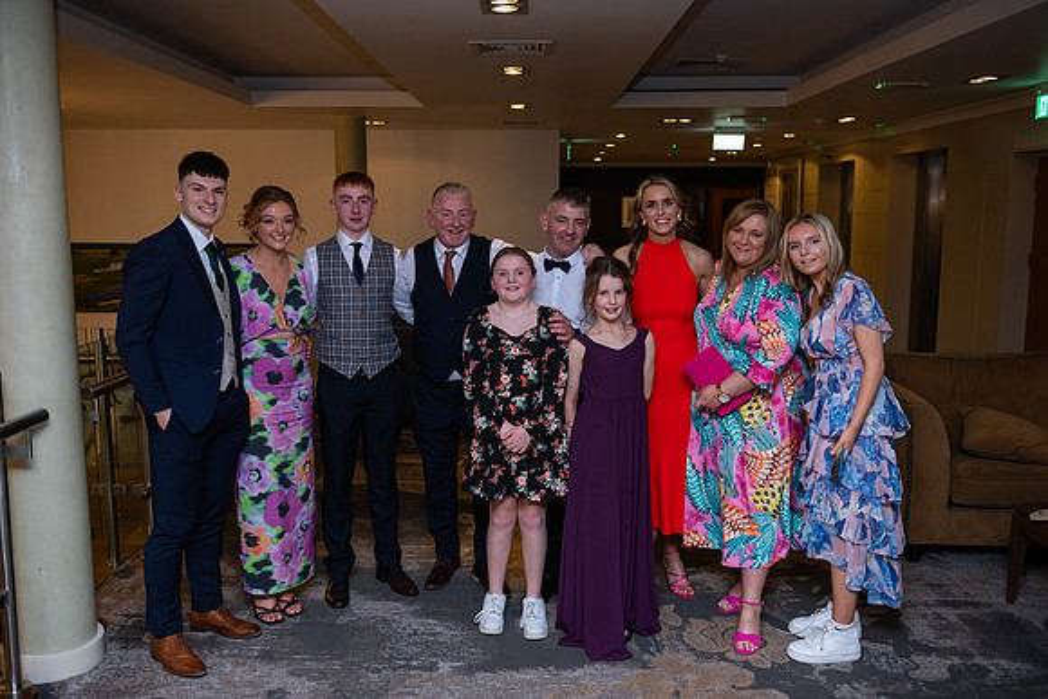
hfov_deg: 58.7
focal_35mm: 32
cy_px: 350
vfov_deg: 41.1
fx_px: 932
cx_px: 524
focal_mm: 32
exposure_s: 1/160
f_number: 3.5
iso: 1000
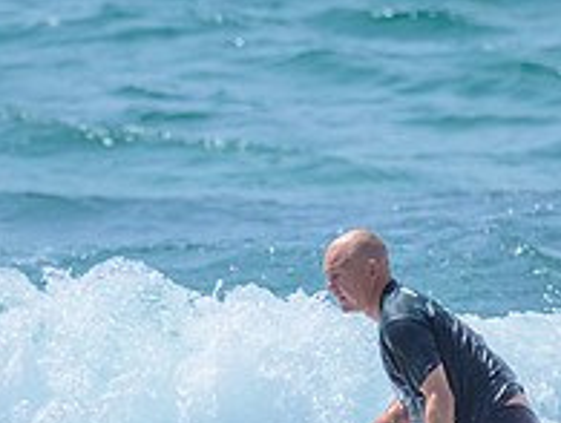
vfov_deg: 0.5
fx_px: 51015
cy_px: 450
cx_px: 379
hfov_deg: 0.6
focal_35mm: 3142
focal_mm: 800
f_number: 6.3
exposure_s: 1/3200
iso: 220
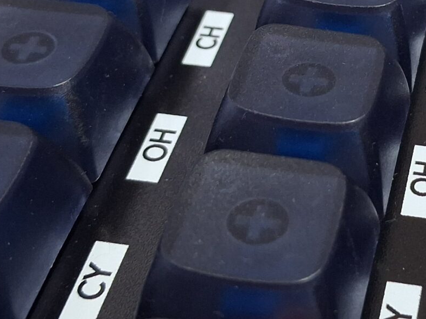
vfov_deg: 16.5
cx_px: 342
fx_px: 1083
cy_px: 24
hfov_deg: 22.0
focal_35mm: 88
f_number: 1.8
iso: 400
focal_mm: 4
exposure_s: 1/50
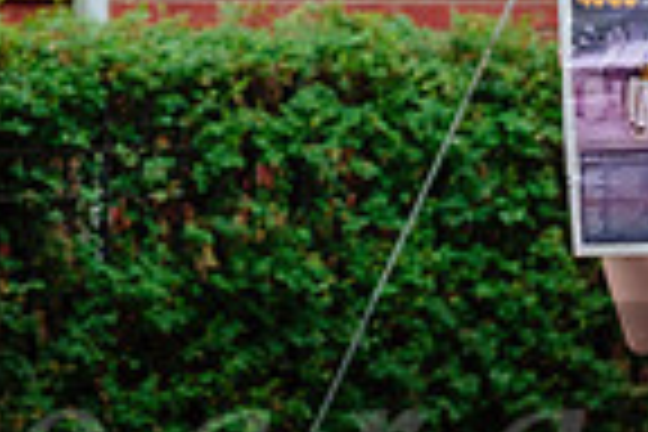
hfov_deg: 6.8
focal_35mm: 303
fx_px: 5454
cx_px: 176
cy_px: -164
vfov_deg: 4.5
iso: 500
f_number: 2.8
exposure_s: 1/125
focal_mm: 50
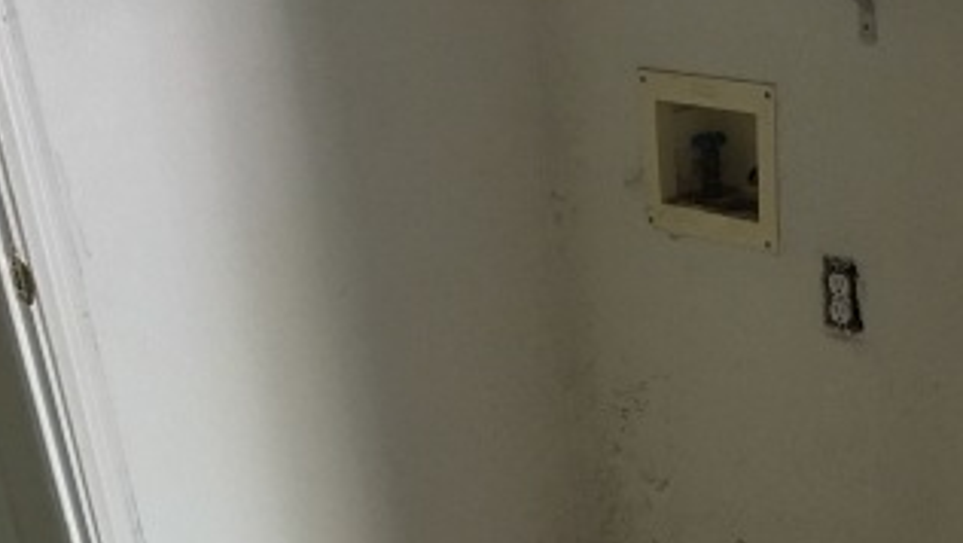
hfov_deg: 32.4
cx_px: 673
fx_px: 1635
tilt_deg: -27.3
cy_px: 570
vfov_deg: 18.3
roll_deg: +5.8
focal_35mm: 64
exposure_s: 1/30
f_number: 2.2
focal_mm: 4.15
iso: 200
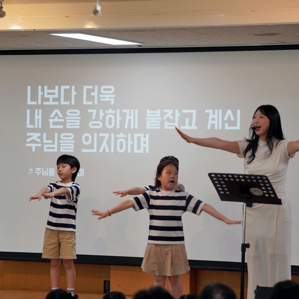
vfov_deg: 10.5
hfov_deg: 10.5
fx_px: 1632
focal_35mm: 167
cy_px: 150
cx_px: 102
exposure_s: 1/160
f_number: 4
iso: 500
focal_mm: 130
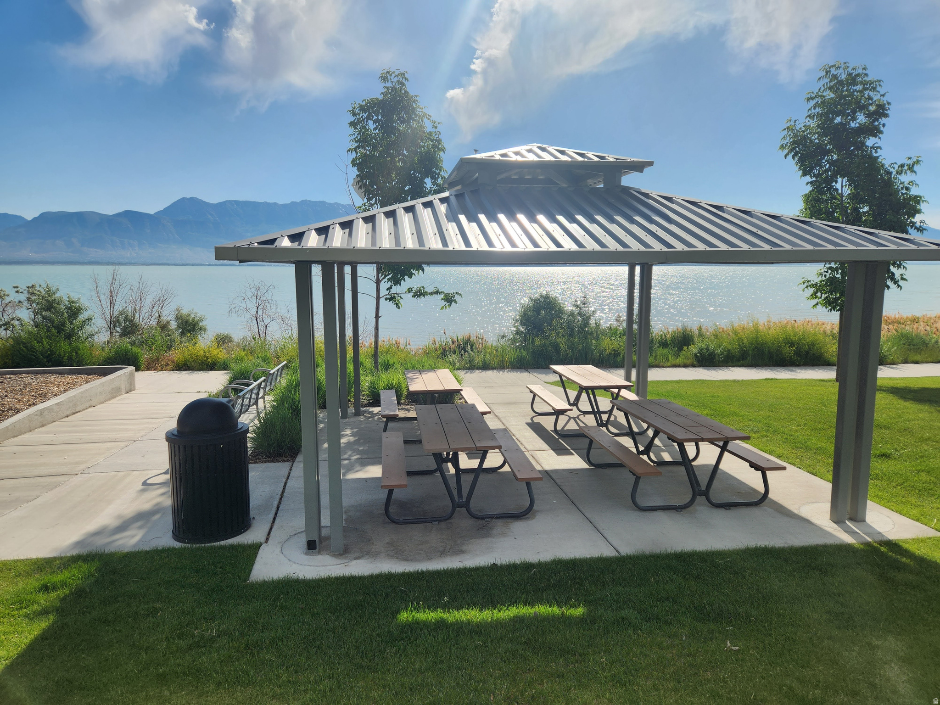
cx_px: 470
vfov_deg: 58.9
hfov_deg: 73.9
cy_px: 352
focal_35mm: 23
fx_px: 625
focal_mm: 5.4
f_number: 1.8
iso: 20
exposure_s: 1/3687
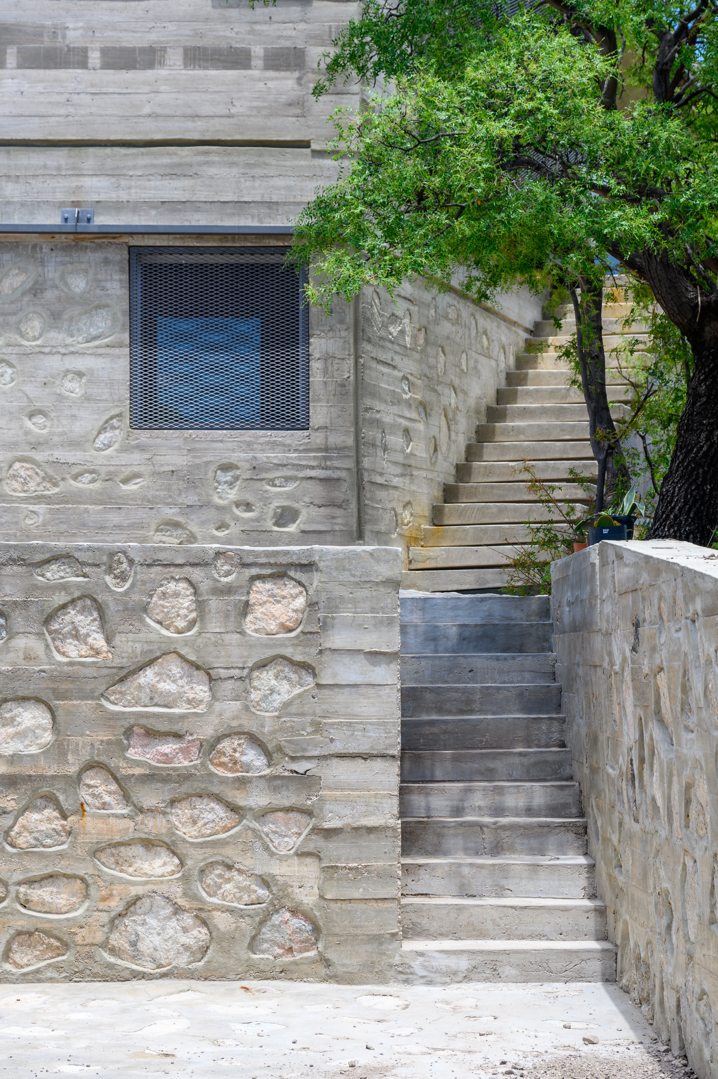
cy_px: 540
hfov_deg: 17.0
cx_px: 359
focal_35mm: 80
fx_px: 2396
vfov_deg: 25.4
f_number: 7.1
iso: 100
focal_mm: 80
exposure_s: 1/800
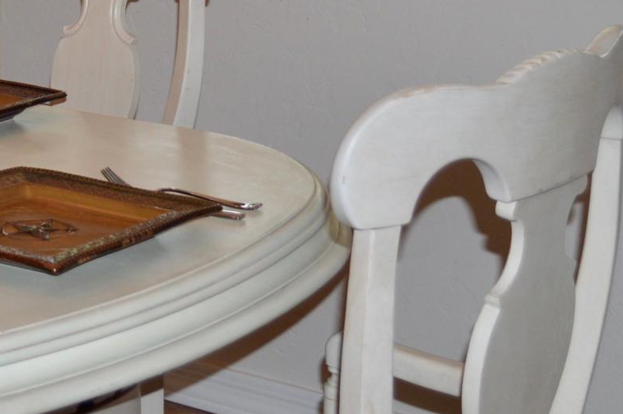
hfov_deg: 15.5
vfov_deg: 10.3
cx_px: -185
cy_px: -322
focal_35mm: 126
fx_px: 2178
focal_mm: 22
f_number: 4
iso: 250
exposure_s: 1/125
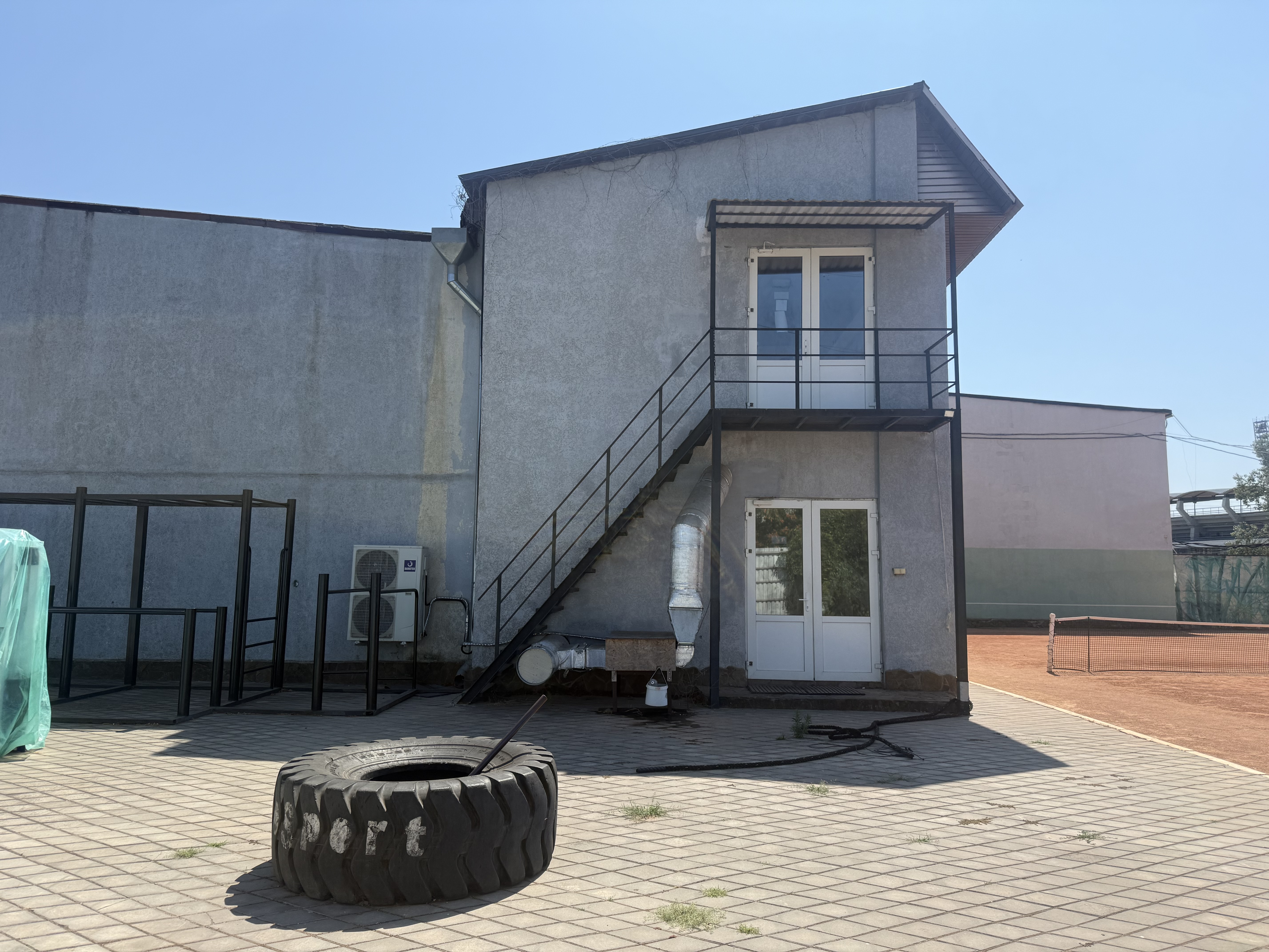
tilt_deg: +6.6
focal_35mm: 24
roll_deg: -0.8
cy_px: 476
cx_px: 634
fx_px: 880
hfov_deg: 71.6
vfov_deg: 56.8
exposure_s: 1/4975
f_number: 1.78
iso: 80
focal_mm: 6.76
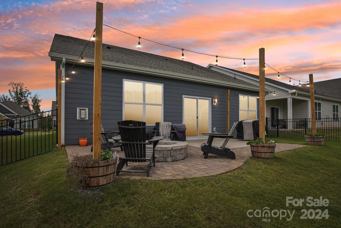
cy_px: 114
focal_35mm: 18
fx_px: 170
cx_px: 170
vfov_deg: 67.4
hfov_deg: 90.0
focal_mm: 18
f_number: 8
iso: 400
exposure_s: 1/400
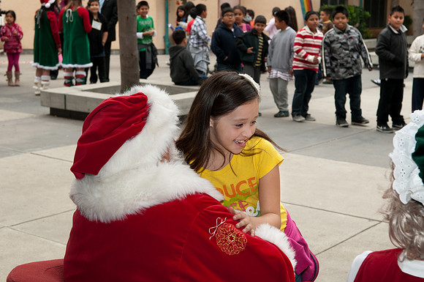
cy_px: 141
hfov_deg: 30.6
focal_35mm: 66
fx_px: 776
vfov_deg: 20.6
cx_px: 212
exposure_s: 1/160
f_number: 6.3
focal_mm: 44
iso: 320
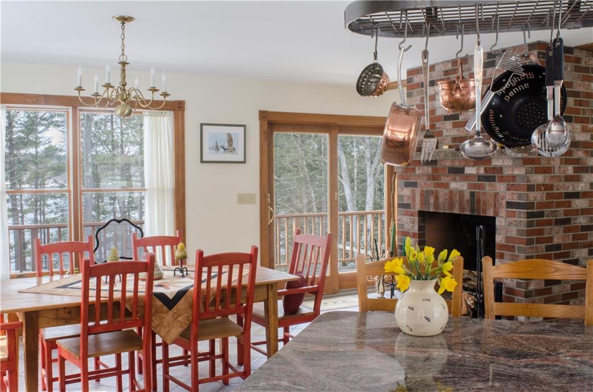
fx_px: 591
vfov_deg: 36.7
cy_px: 196
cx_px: 296
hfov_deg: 53.3
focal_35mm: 36
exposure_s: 1/6
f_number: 22
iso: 200
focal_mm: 24
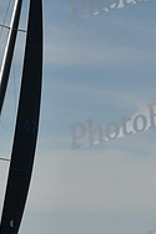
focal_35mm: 216
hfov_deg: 6.3
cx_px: 4
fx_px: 1406
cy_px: 71
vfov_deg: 9.5
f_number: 9
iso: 250
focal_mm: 70
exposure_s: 1/640
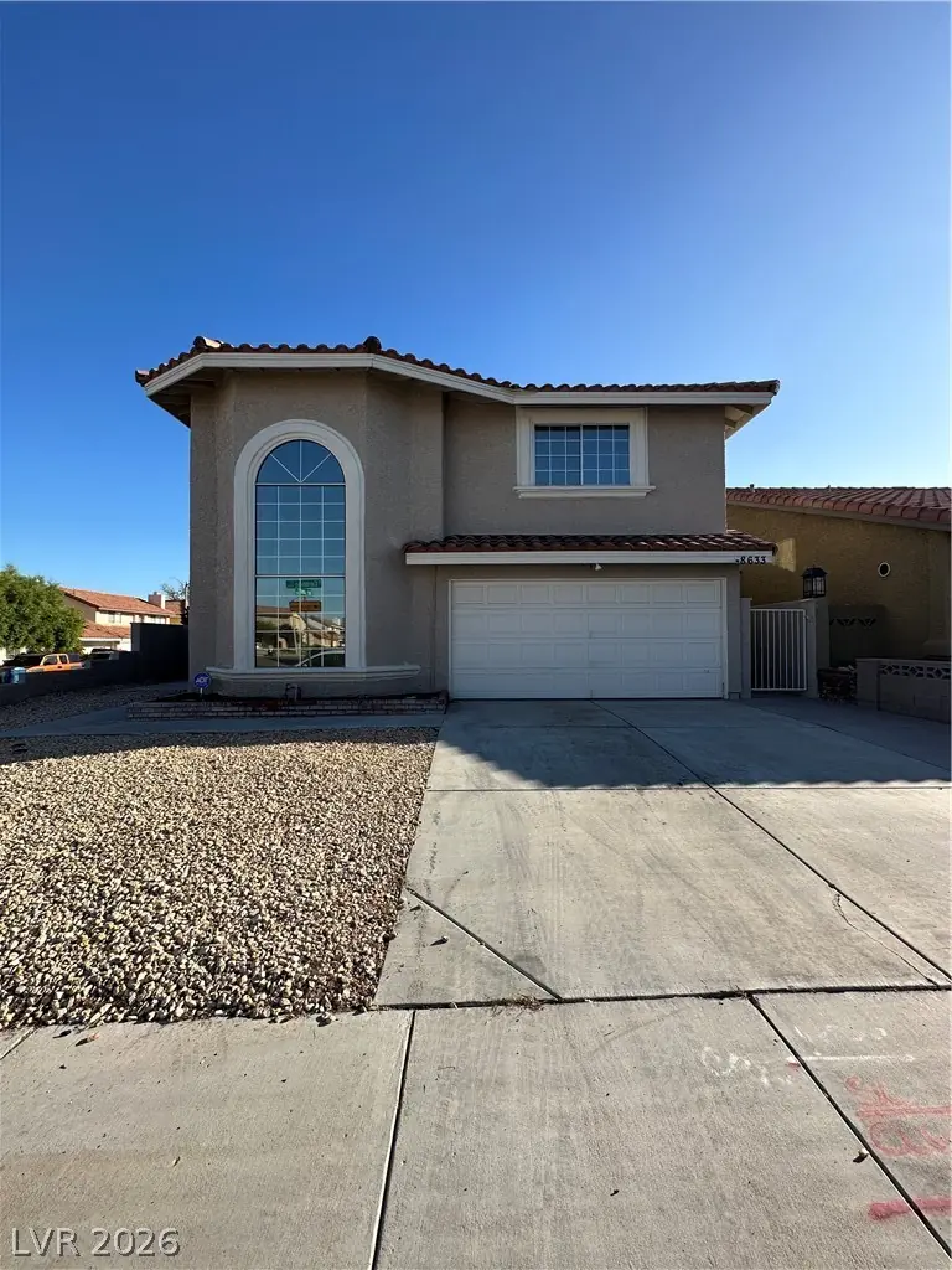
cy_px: 635
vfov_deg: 102.1
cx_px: 476
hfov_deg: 85.7
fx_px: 513
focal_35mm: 14
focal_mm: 2.22
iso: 50
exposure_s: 1/1304
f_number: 2.2
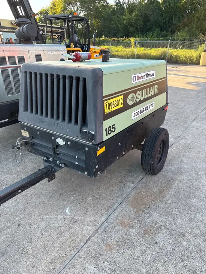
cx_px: 103
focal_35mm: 26
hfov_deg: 53.1
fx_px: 206
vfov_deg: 67.3
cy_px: 137
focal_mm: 5.96
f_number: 1.6
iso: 50
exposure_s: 1/350
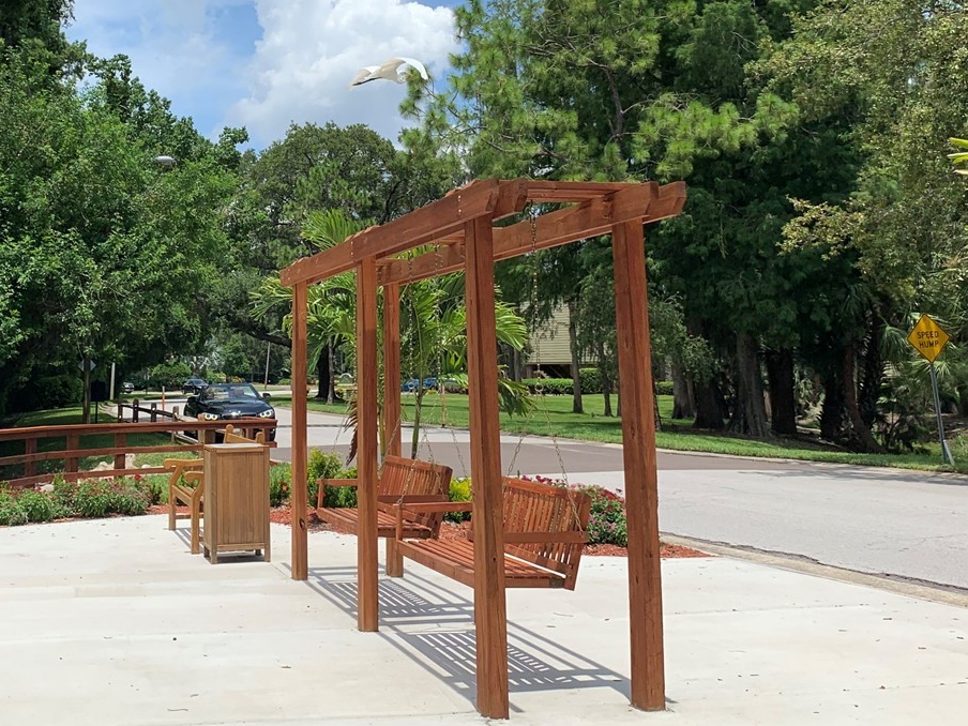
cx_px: 255
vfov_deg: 31.0
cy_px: 191
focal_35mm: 46
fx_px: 1286
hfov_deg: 40.2
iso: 25
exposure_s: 1/2681
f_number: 1.8
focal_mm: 4.25
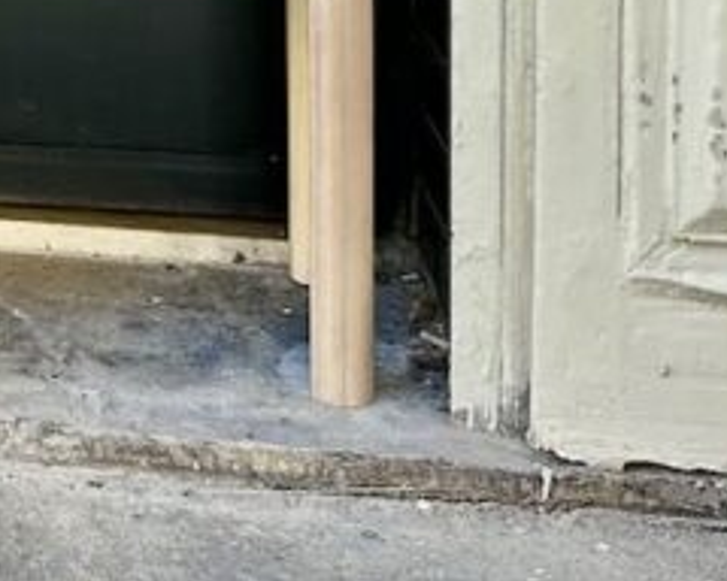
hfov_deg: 17.6
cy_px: -381
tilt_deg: -0.8
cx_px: -297
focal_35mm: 100
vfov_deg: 14.1
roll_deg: +0.8
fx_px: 2152
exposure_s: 1/121
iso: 80
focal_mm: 6.86
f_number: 1.78
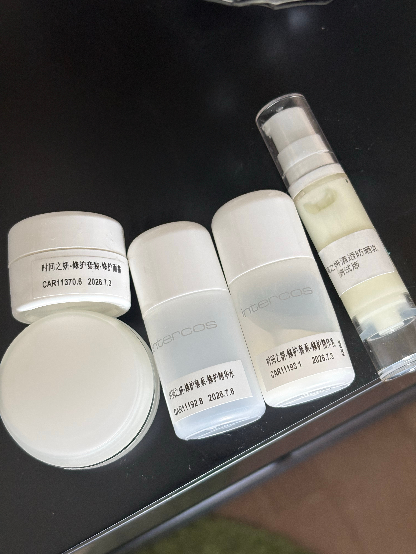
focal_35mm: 52
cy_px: 277
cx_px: 208
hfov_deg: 28.0
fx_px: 833
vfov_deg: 36.8
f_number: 1.6
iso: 125
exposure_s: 1/50
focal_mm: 5.96
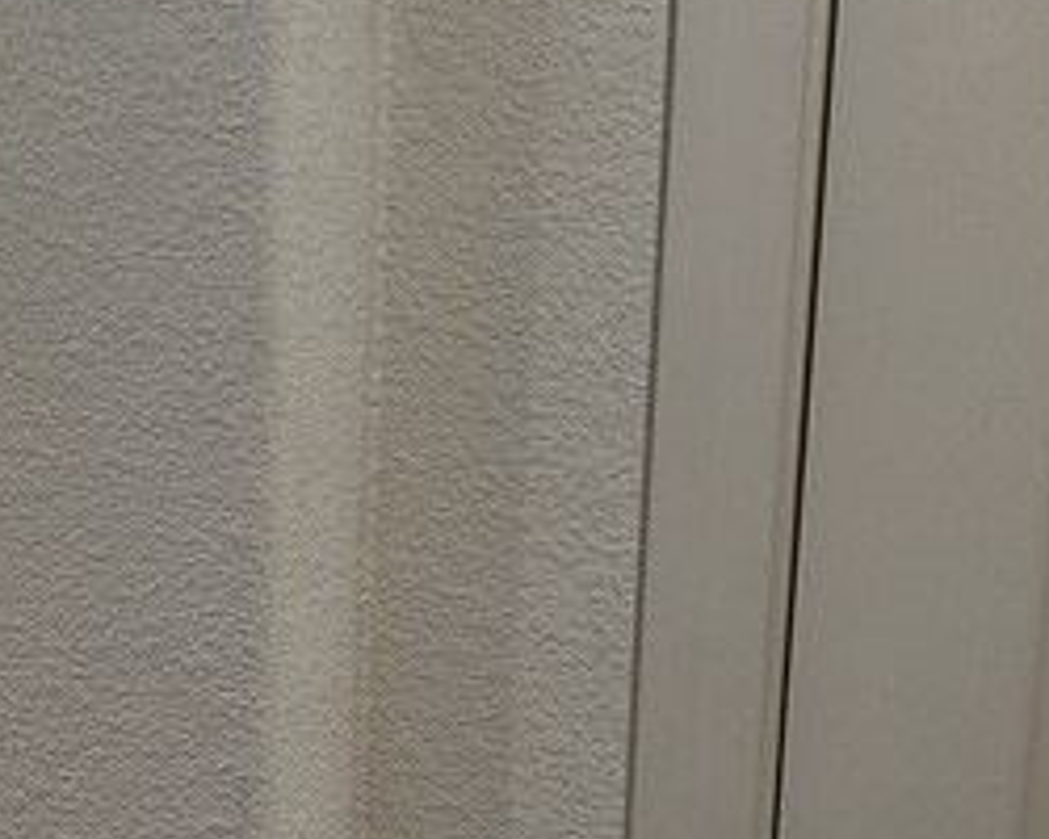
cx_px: 21
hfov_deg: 20.2
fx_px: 2856
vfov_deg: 16.0
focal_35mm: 92
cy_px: 1011
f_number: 1.8
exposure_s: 1/120
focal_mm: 6.4
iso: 80
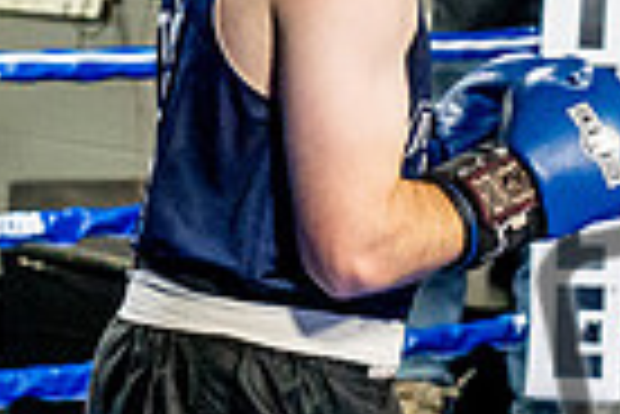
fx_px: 3771
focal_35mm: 219
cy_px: 313
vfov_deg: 6.3
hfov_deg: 9.4
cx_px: 548
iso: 5000
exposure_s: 1/800
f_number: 2.8
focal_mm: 35
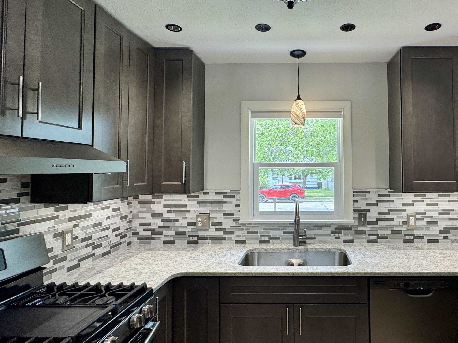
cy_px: 162
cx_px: 300
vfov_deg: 61.0
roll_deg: -0.1
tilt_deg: +1.6
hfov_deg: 74.4
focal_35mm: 22
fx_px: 291
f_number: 2.2
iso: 80
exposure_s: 1/120
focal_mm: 2.22
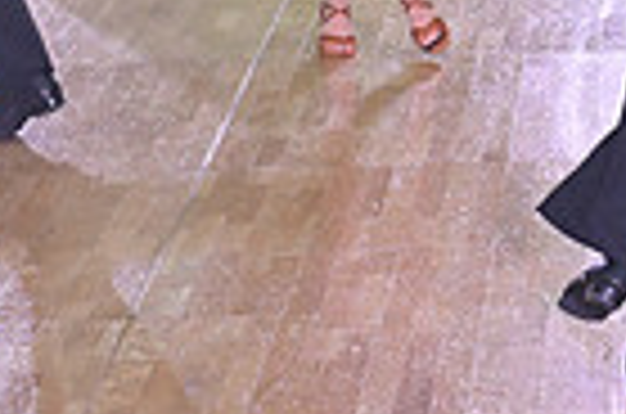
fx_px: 3487
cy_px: -155
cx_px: 1238
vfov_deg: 6.7
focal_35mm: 201
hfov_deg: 9.6
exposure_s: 1/400
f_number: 5.6
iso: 3200
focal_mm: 48
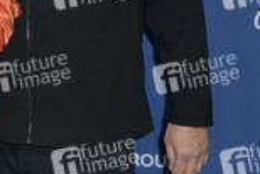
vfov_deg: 6.9
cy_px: -52
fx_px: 1439
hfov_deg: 10.0
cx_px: -119
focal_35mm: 199
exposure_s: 1/250
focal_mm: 68
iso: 800
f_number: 5.6
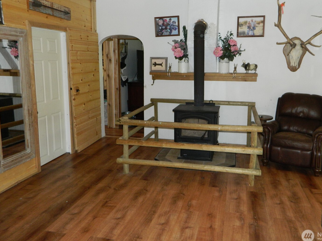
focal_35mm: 29
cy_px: 106
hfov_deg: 61.6
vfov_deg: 48.1
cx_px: 175
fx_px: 270
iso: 200
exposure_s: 1/30
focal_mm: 4.5
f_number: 3.1
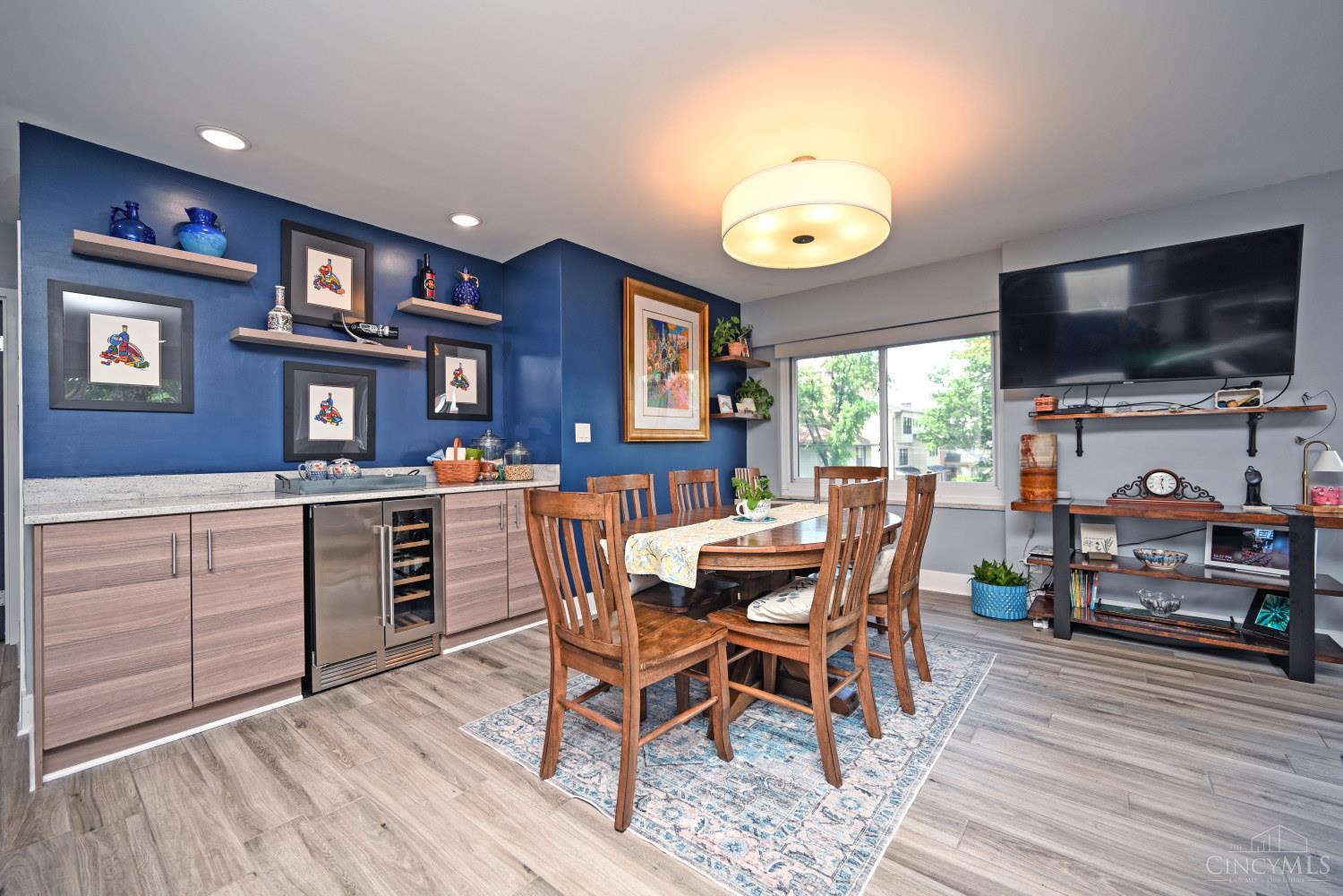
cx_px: 672
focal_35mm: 14
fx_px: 522
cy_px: 448
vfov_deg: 81.2
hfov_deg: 104.3
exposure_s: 1/60
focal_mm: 14
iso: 220
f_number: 4
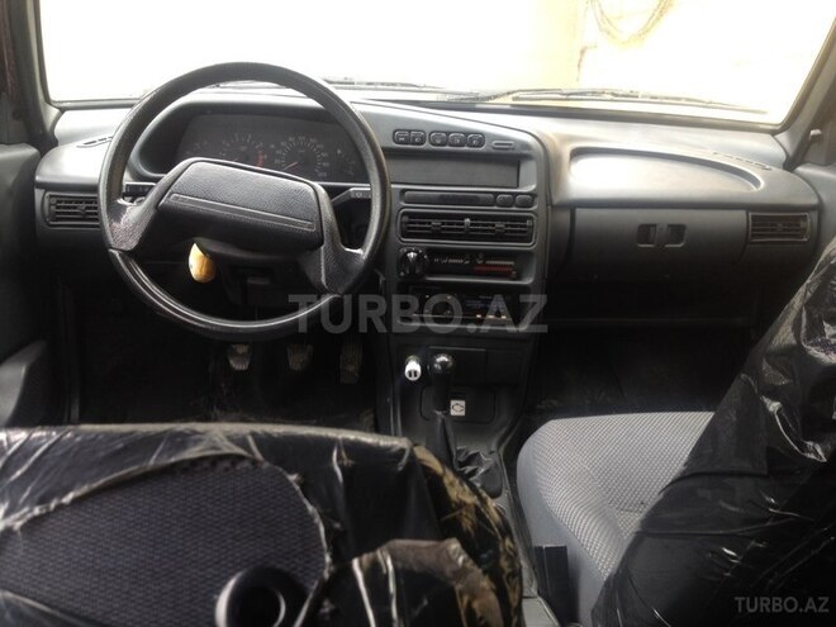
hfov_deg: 52.6
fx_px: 845
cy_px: 314
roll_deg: -6.3
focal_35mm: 35
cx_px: 418
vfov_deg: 40.7
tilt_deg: -15.8
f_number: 2.4
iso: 50
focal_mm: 4.28
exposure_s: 1/20
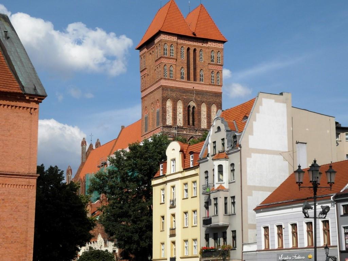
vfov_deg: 20.4
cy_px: 130
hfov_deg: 27.0
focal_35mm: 72
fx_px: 724
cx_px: 174
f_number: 6.2
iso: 200
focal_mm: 15.6
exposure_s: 1/1500
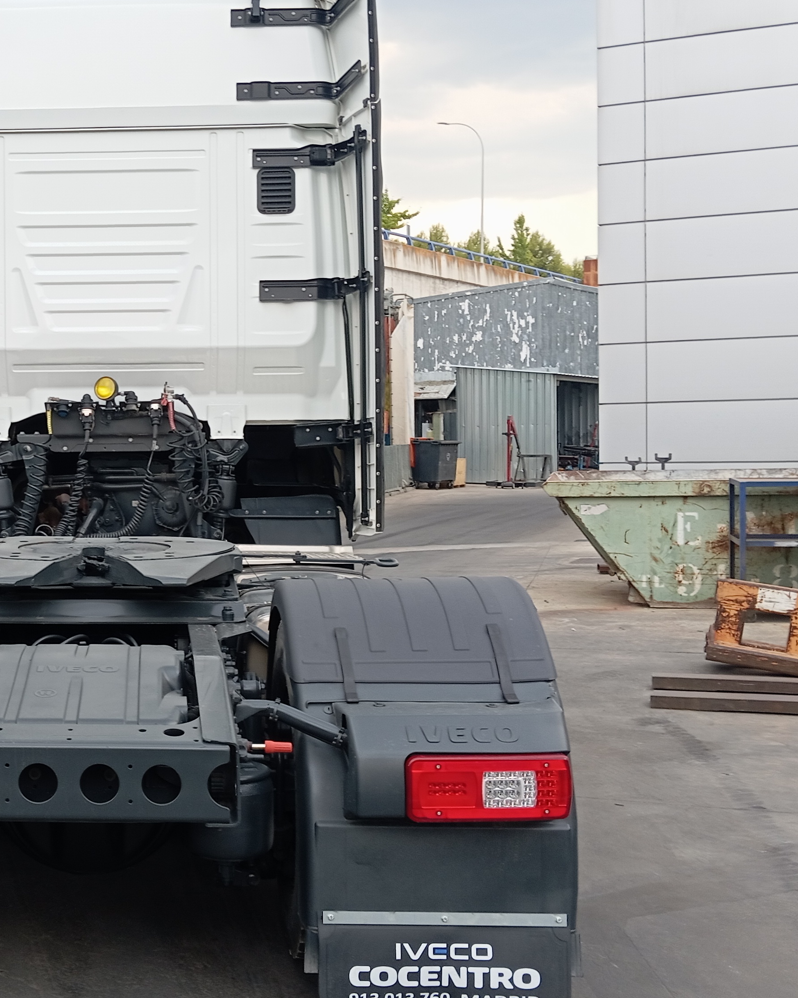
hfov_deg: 28.8
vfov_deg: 37.3
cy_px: 513
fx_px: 1476
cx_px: 54
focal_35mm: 50
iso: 53
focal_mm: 4.22
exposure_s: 1/136
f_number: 1.8
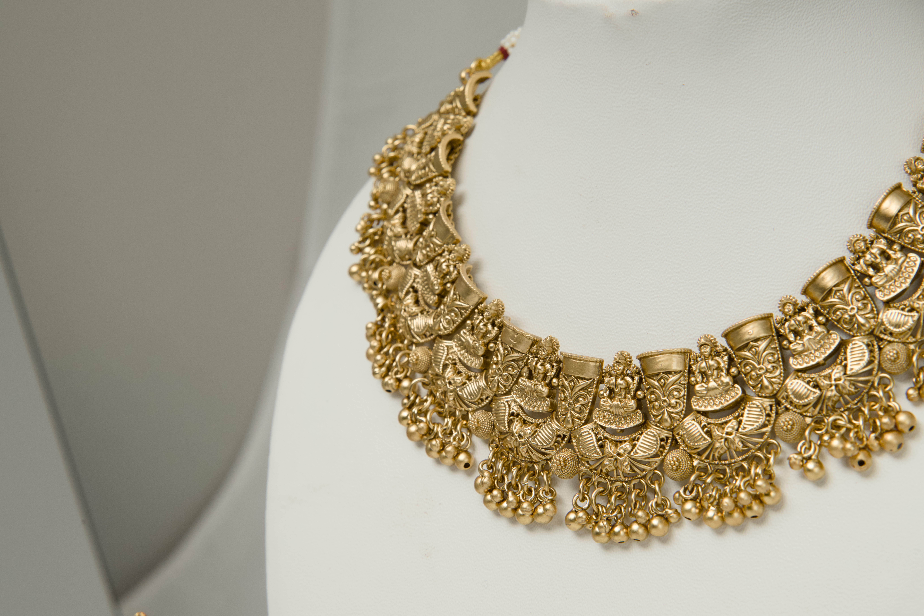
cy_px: 308
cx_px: 462
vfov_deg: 18.2
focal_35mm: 75
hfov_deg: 27.0
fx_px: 1925
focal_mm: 75
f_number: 13
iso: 1600
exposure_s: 1/100
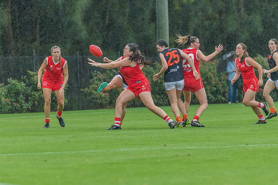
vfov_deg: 3.5
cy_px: 97
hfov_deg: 5.3
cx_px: 124
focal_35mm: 390
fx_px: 3013
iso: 1800
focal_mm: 350
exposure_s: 1/1250
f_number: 6
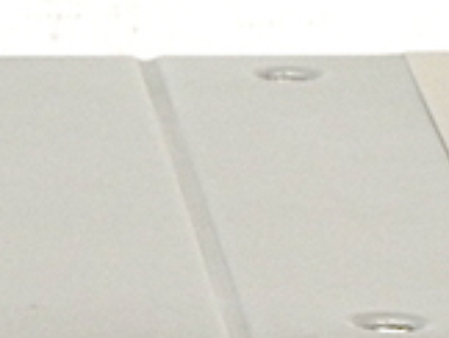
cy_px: 477
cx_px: -518
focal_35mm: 798
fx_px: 10366
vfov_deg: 1.9
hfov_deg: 2.5
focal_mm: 24.2
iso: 200
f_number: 5.3
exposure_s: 1/10
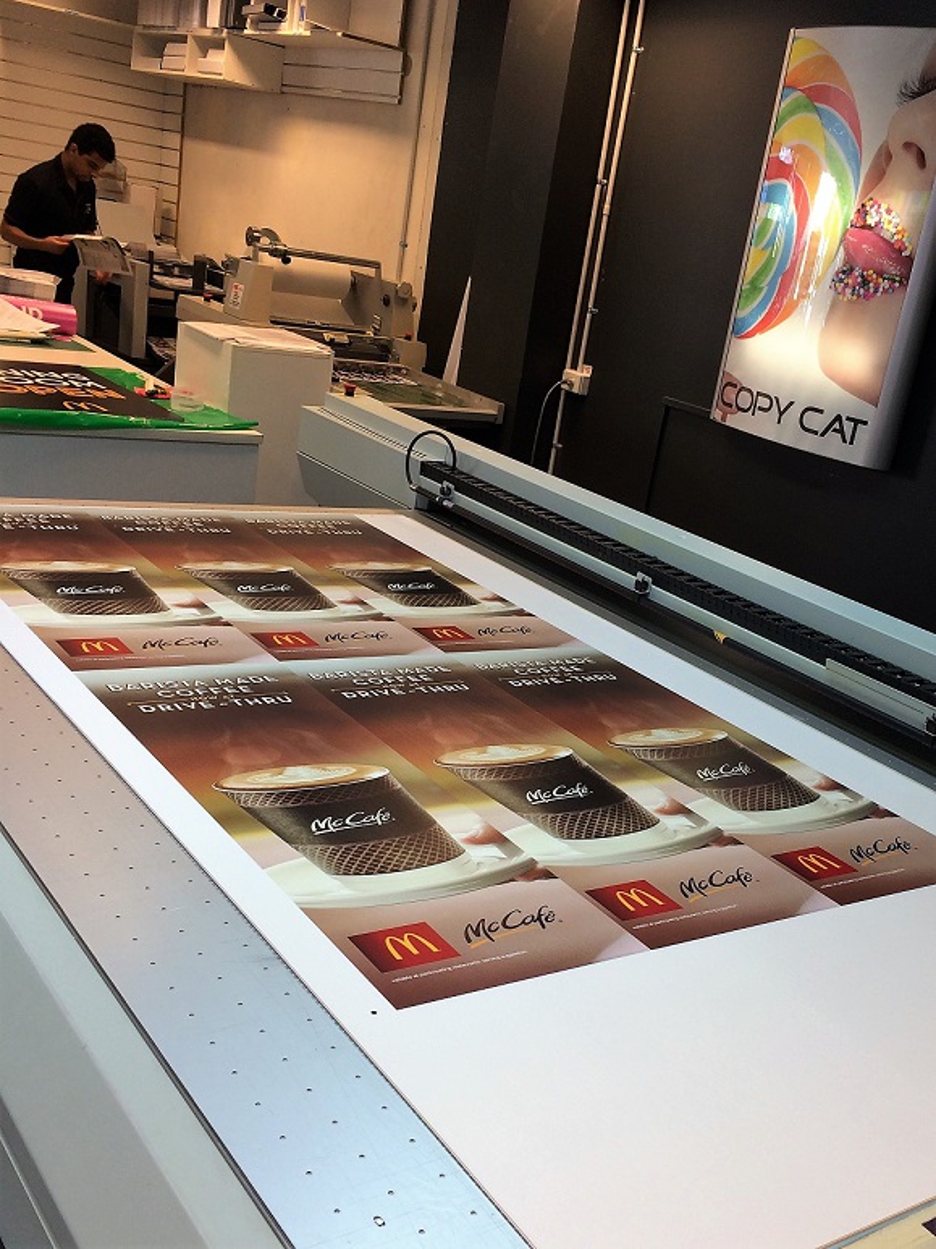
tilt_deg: -21.5
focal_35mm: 29
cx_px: 468
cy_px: 624
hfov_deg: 48.2
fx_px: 1046
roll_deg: -10.1
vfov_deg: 61.7
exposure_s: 1/50
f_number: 2.2
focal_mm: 4.15
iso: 50
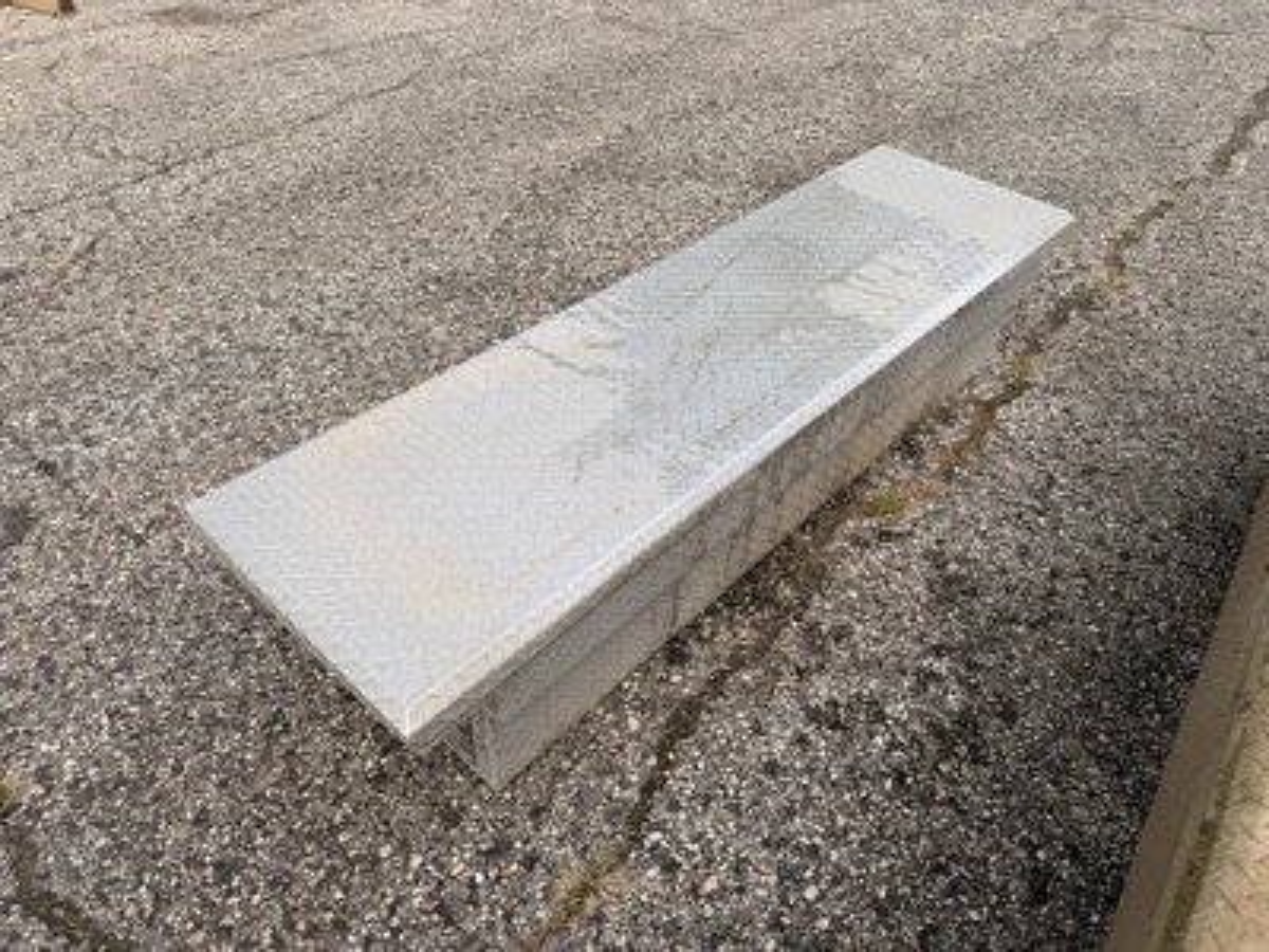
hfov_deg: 71.6
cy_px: 476
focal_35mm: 24
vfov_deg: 56.8
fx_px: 880
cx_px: 634
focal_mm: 6.76
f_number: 1.78
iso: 80
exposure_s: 1/1211
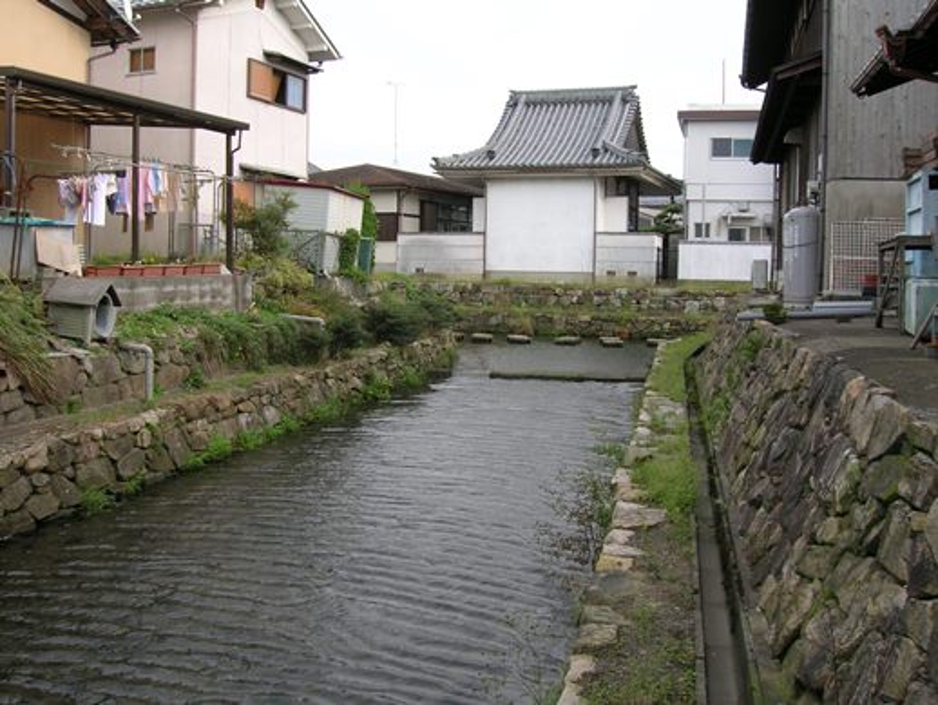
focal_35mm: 34
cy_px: 352
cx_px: 469
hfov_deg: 53.9
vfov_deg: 41.8
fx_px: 922
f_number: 4.9
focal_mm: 5.7
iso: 50
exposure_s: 1/113
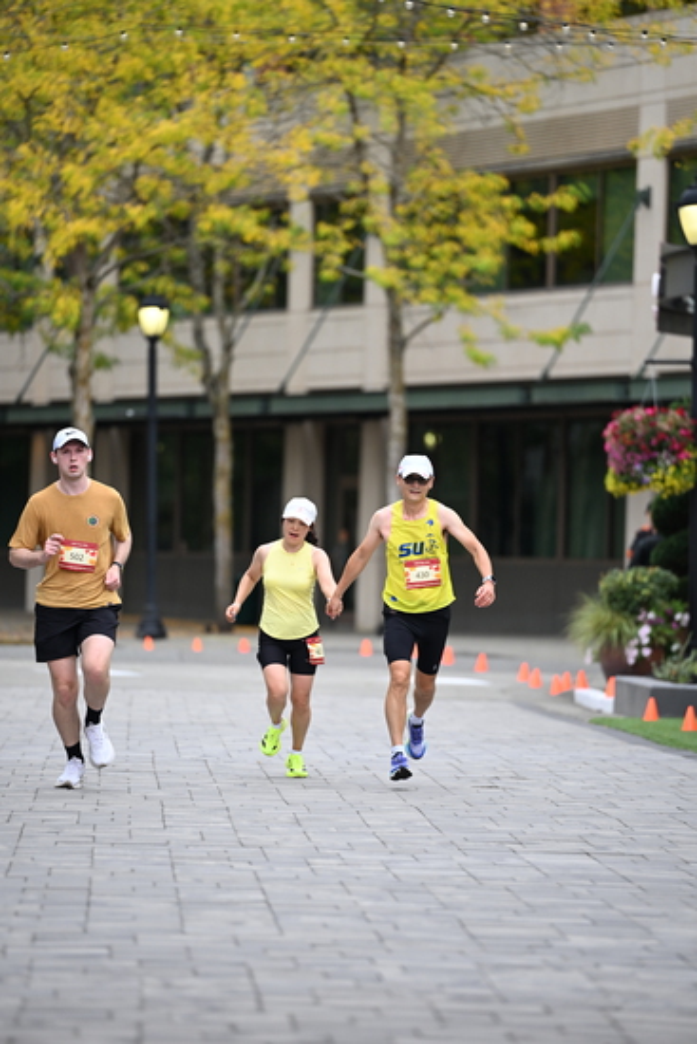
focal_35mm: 200
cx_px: 348
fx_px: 5804
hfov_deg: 6.9
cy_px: 522
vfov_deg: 10.3
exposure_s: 1/2000
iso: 640
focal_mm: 200
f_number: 2.8
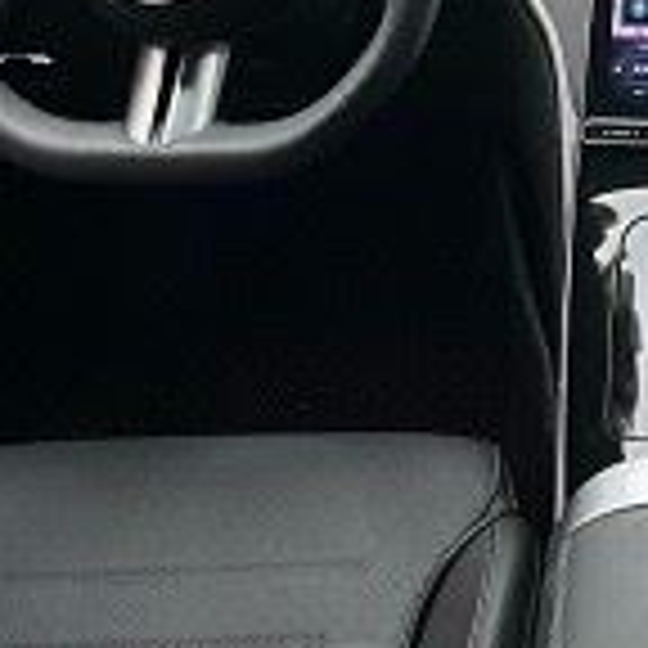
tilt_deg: -20.0
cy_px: -178
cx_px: 765
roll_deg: +1.8
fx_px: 1694
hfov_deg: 20.3
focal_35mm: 80
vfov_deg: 20.0
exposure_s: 1/93
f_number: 1.6
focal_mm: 5.1
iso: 125
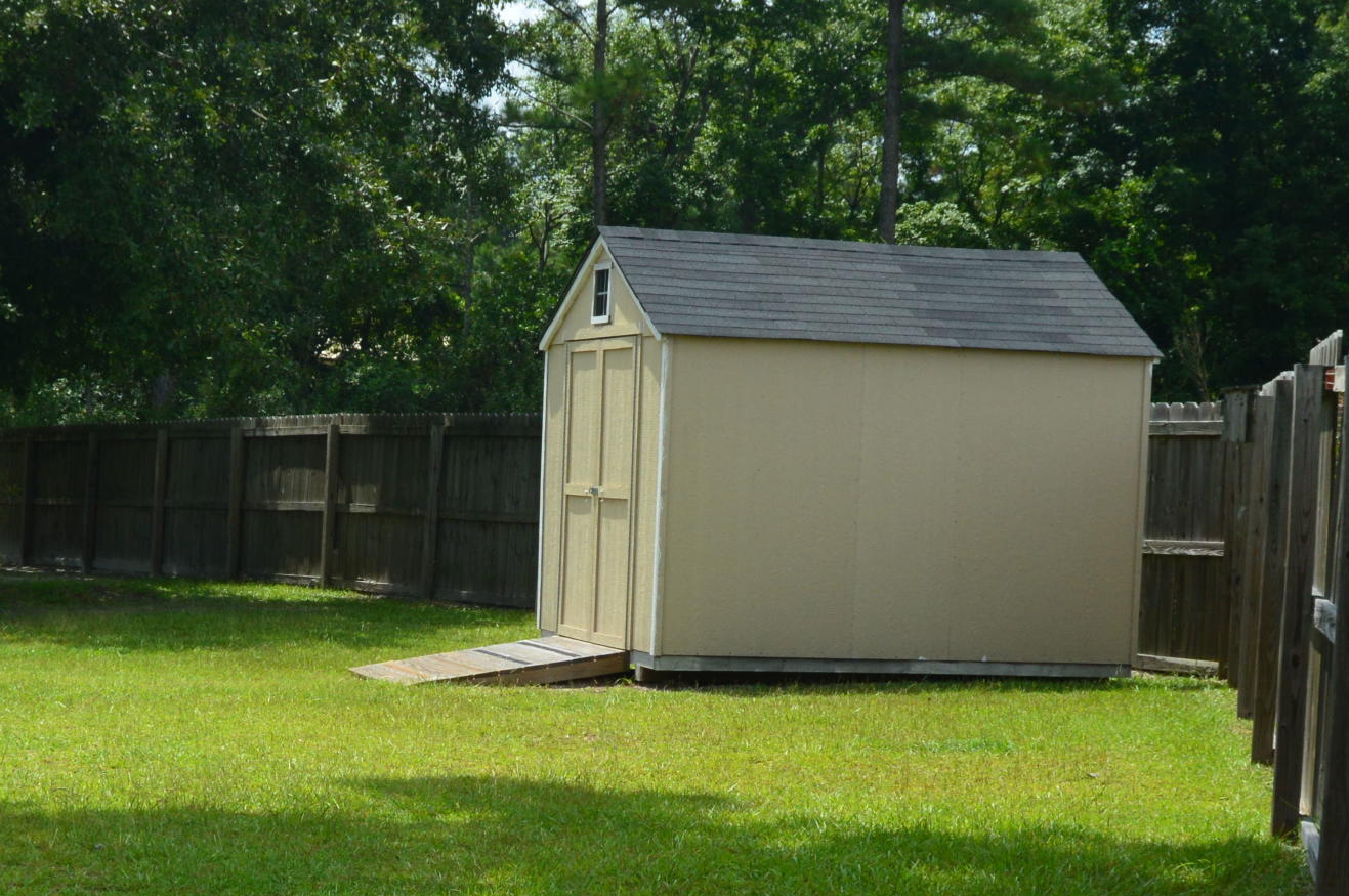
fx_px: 3069
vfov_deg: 16.5
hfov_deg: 24.7
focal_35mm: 82
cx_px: 488
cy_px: 751
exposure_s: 1/500
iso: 360
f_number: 11
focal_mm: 24
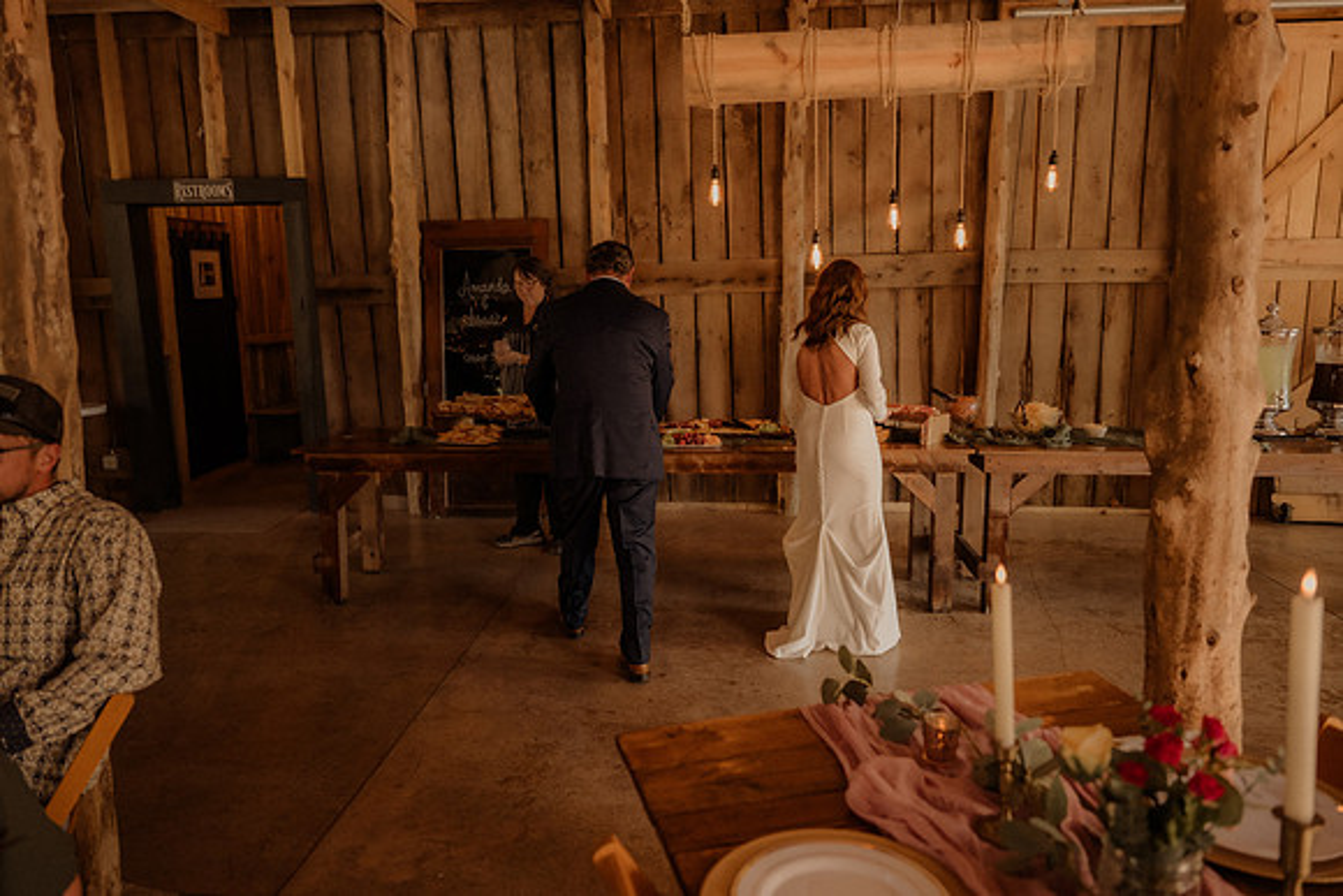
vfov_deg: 49.6
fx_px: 970
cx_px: 672
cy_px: 448
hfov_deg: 69.4
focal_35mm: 26
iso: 1250
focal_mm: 24
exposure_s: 1/250
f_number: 2.8
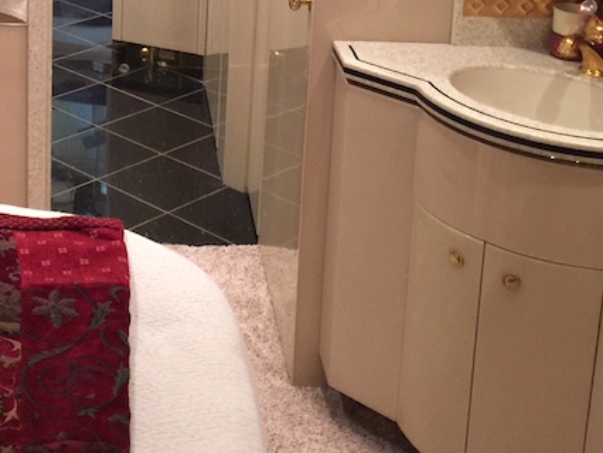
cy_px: -55
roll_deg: -2.3
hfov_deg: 27.3
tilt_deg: -11.8
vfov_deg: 20.5
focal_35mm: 68
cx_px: 34
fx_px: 1185
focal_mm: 4.15
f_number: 2.2
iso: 64
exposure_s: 1/4
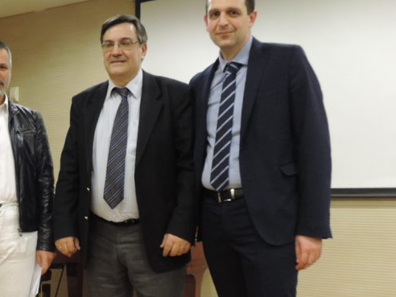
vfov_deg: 29.0
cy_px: 176
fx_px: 572
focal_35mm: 50
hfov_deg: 35.9
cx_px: 42
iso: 400
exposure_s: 1/25
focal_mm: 4.3
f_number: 3
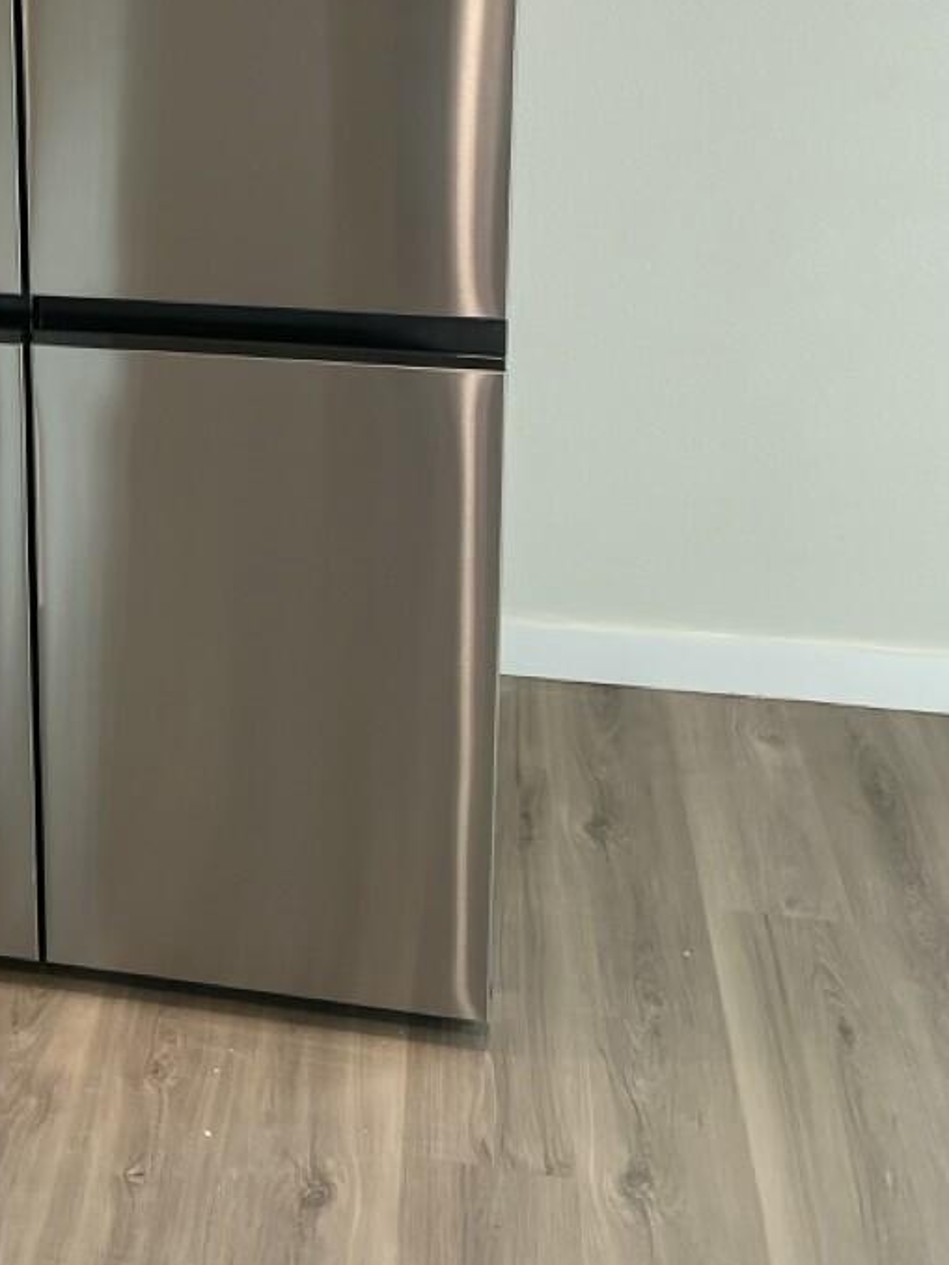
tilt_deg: -9.0
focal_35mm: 49
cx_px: 99
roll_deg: +1.7
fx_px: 1792
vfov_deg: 36.6
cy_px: 140
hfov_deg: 28.5
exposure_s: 1/120
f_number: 1.5
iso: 125
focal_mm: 5.7
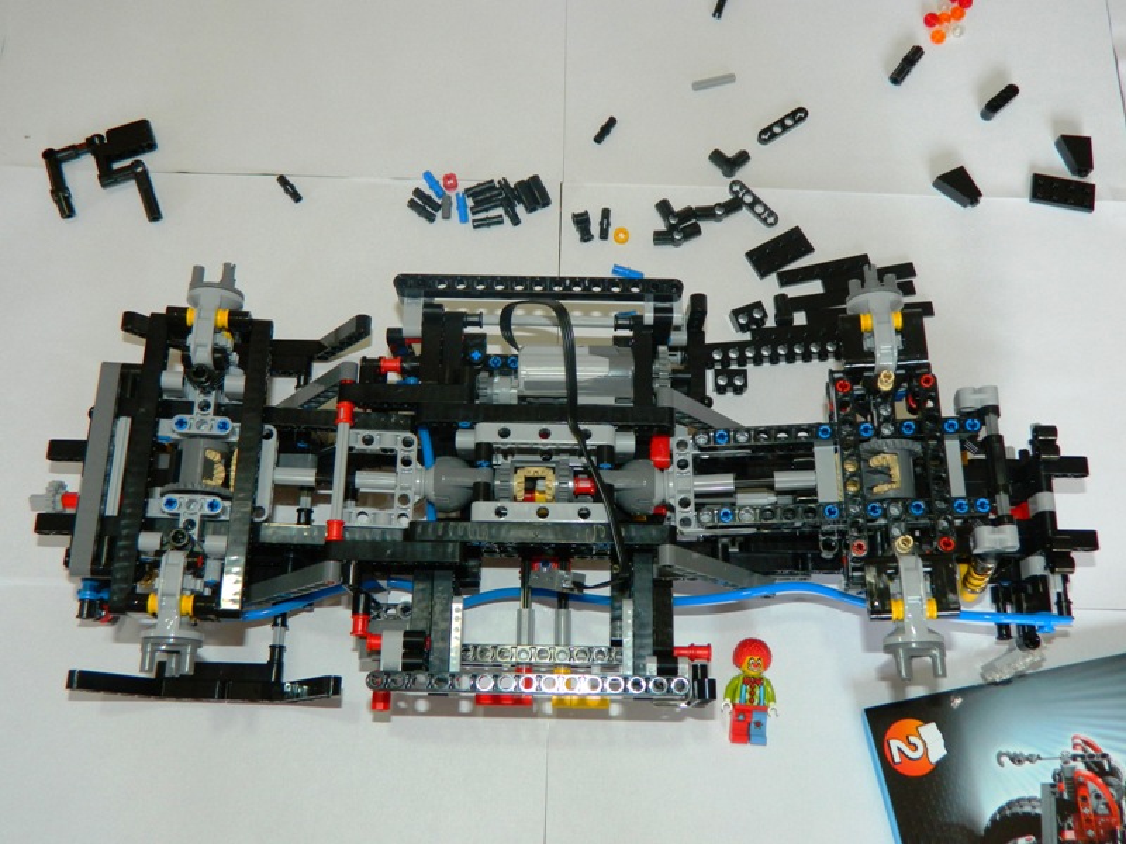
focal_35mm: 35
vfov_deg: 40.7
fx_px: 1138
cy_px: 422
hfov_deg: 52.6
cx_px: 563
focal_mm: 6.2
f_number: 3.3
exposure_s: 1/40
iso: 200
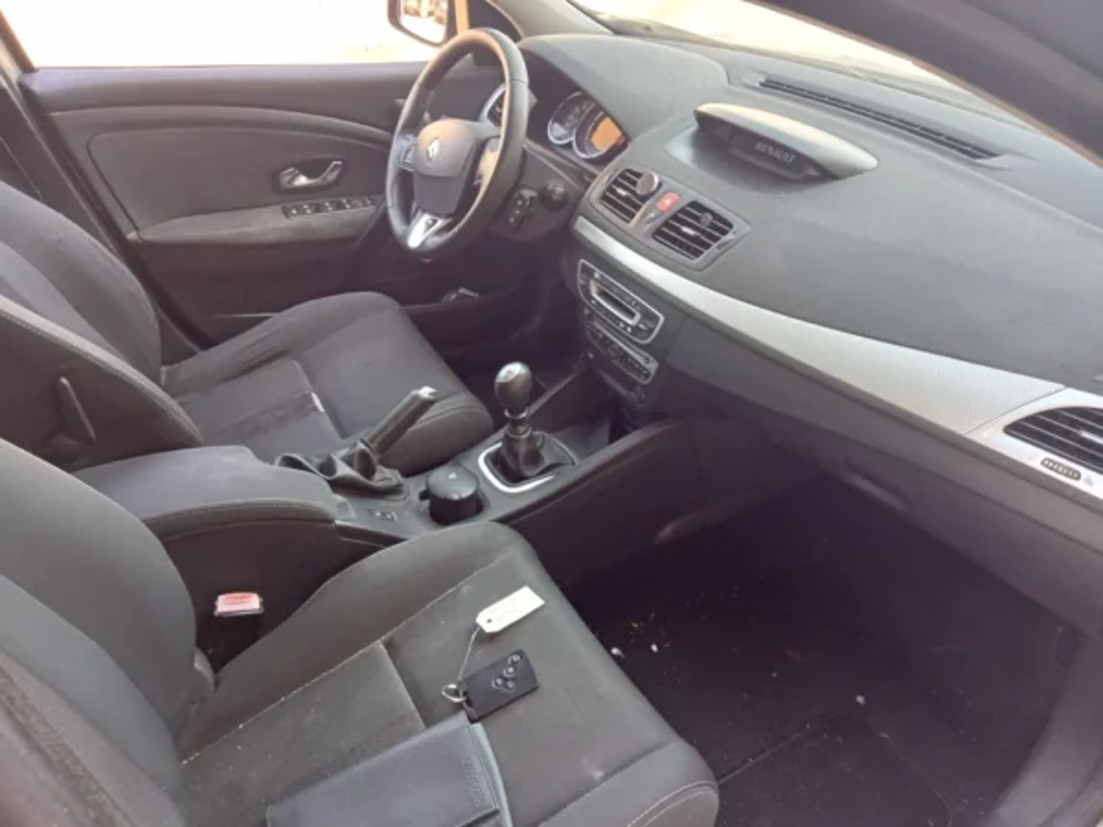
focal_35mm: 28
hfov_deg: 63.4
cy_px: 414
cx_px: 552
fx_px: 892
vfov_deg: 49.7
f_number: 2.2
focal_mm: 3.46
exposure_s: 1/33.3
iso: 226
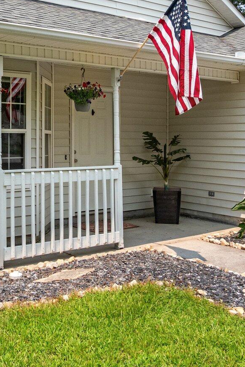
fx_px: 449
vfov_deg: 43.3
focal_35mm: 44
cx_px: 57
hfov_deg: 30.0
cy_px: 97
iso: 400
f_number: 5.6
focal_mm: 9
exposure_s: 1/1250
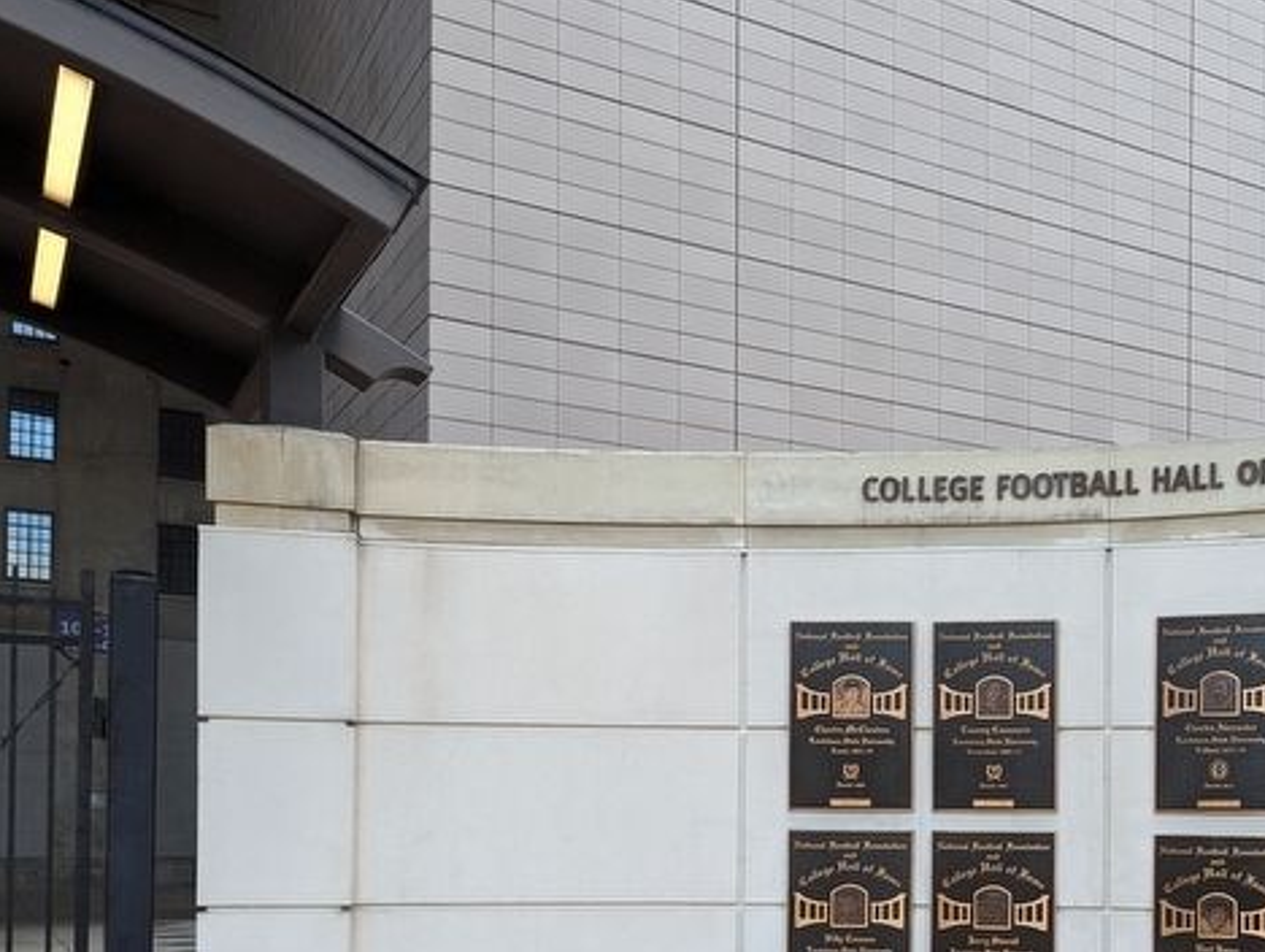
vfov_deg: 34.2
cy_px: 757
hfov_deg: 43.4
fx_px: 1500
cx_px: 1031
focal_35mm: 41
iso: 47
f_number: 1.85
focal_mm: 6.81
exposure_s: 1/218
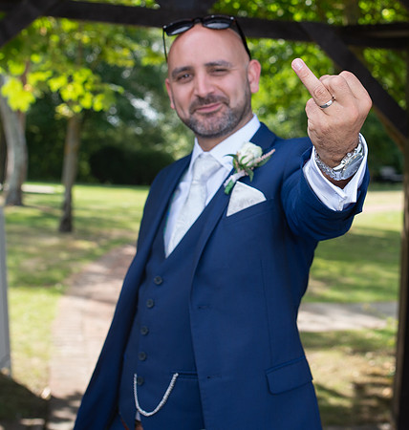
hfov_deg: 24.3
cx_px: 325
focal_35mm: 68
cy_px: 109
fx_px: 936
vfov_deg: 25.6
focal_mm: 35
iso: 100
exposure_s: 1/250
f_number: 4
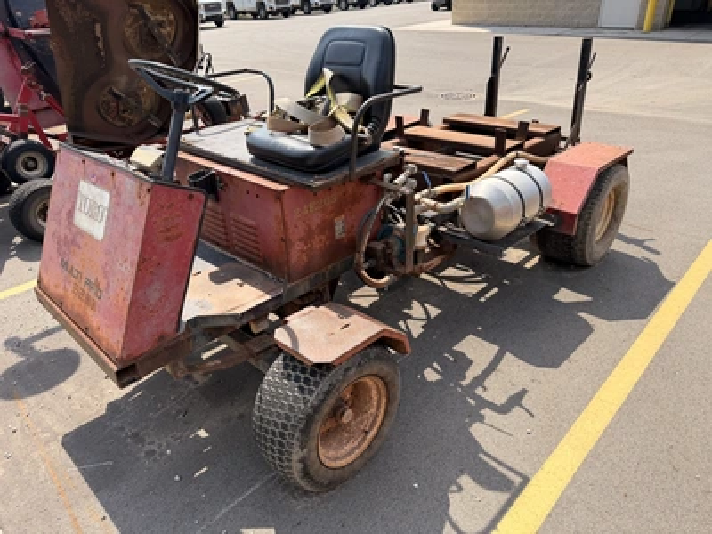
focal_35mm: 24
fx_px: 494
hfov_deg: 71.6
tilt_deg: -26.6
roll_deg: +3.6
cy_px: 267
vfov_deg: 56.8
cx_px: 356
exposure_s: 1/2907
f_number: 1.78
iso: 100
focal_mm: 6.76
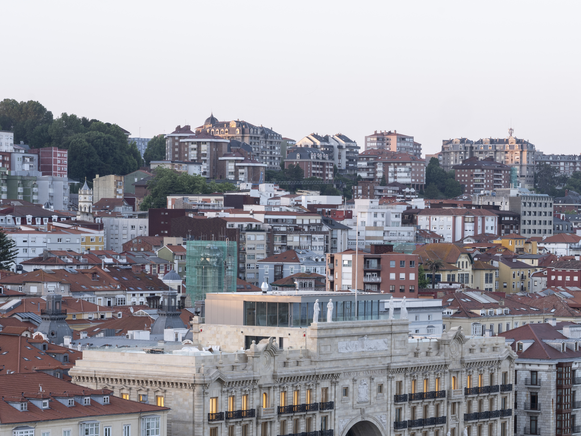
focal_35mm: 138
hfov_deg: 14.3
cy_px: 338
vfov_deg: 10.7
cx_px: 401
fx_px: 2316
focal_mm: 110
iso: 125
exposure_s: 1/1.67
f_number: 22
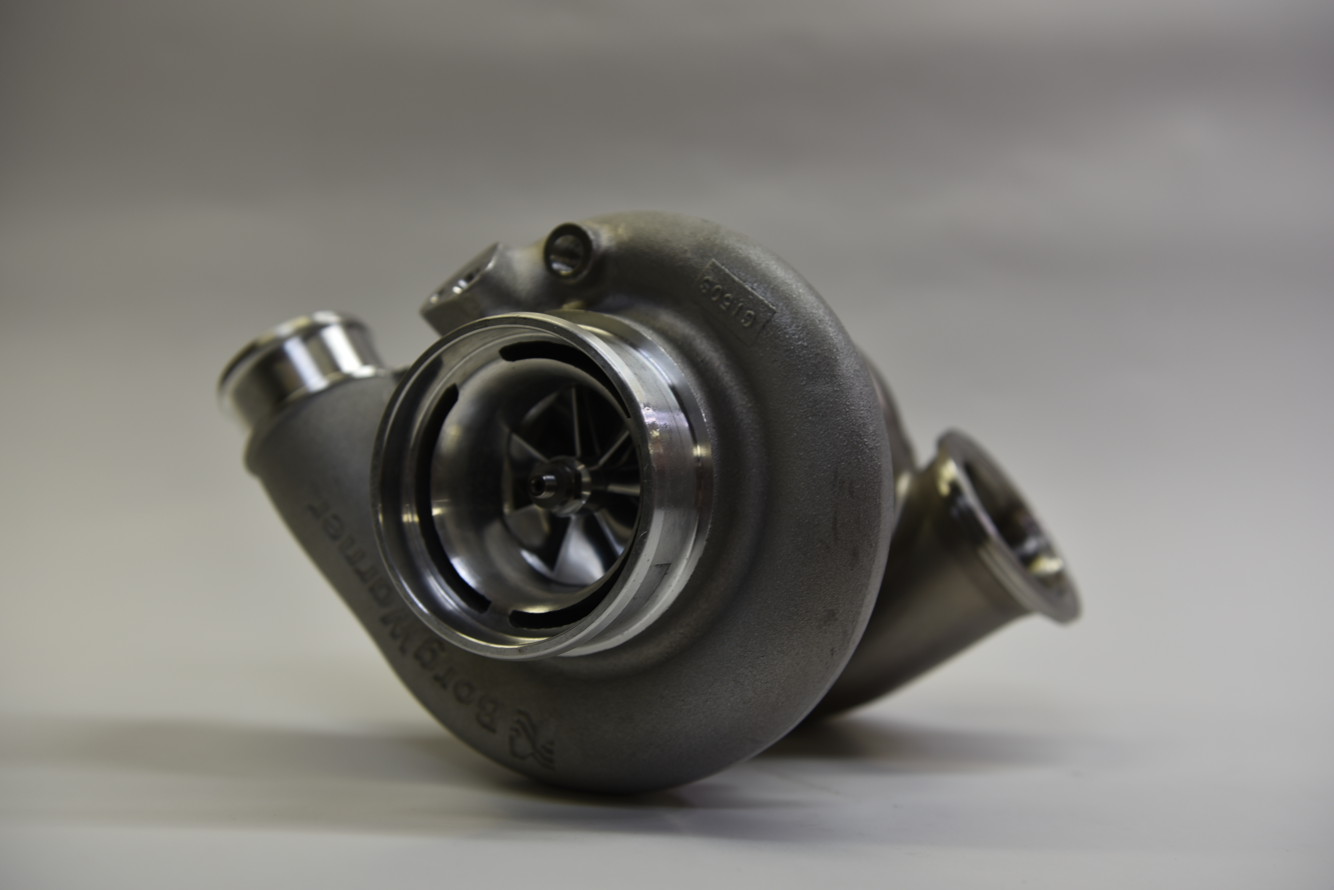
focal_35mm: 38
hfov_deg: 50.7
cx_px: 667
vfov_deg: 35.1
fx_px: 1409
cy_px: 445
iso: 100
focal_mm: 38
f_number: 4
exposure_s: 1/60
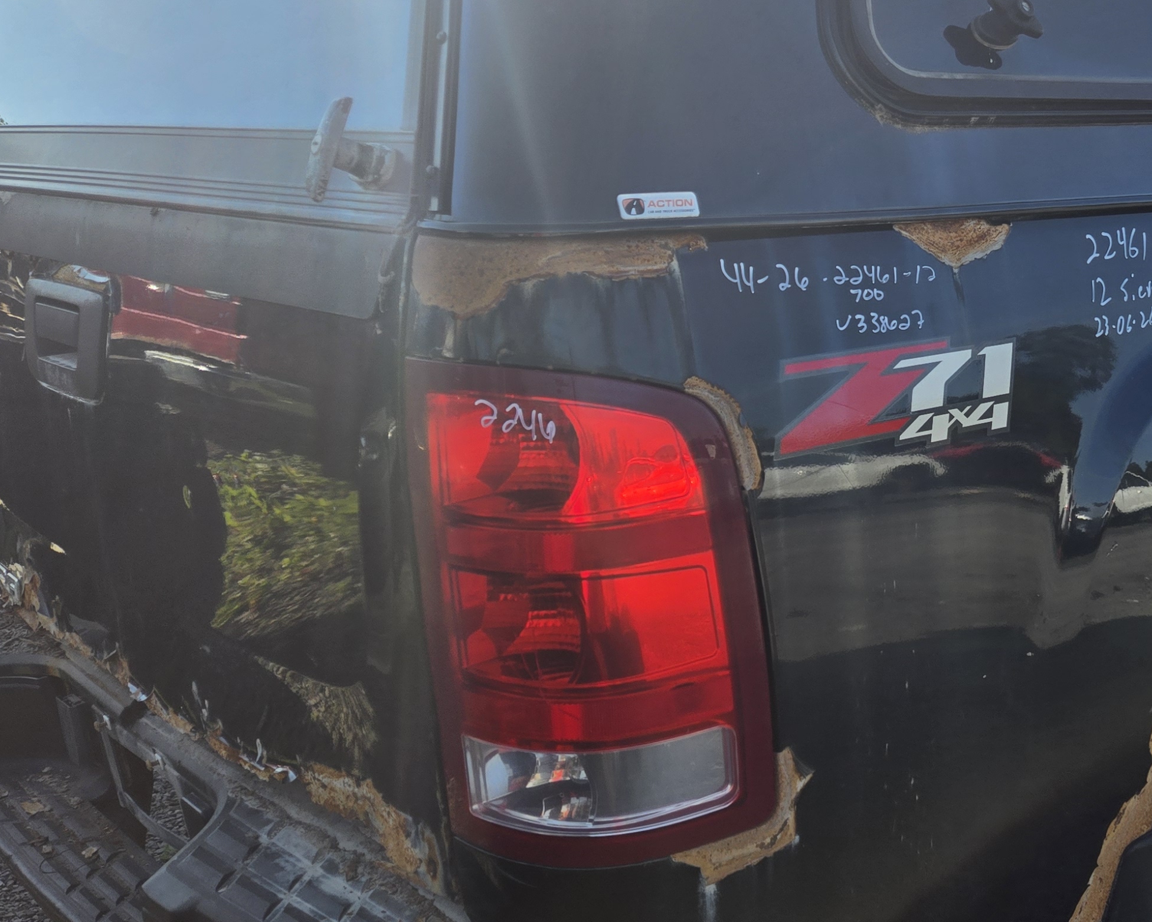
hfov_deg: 38.2
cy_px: 447
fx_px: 1569
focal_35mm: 46
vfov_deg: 32.7
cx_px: 987
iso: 25
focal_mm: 5.4
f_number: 1.8
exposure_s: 1/1628
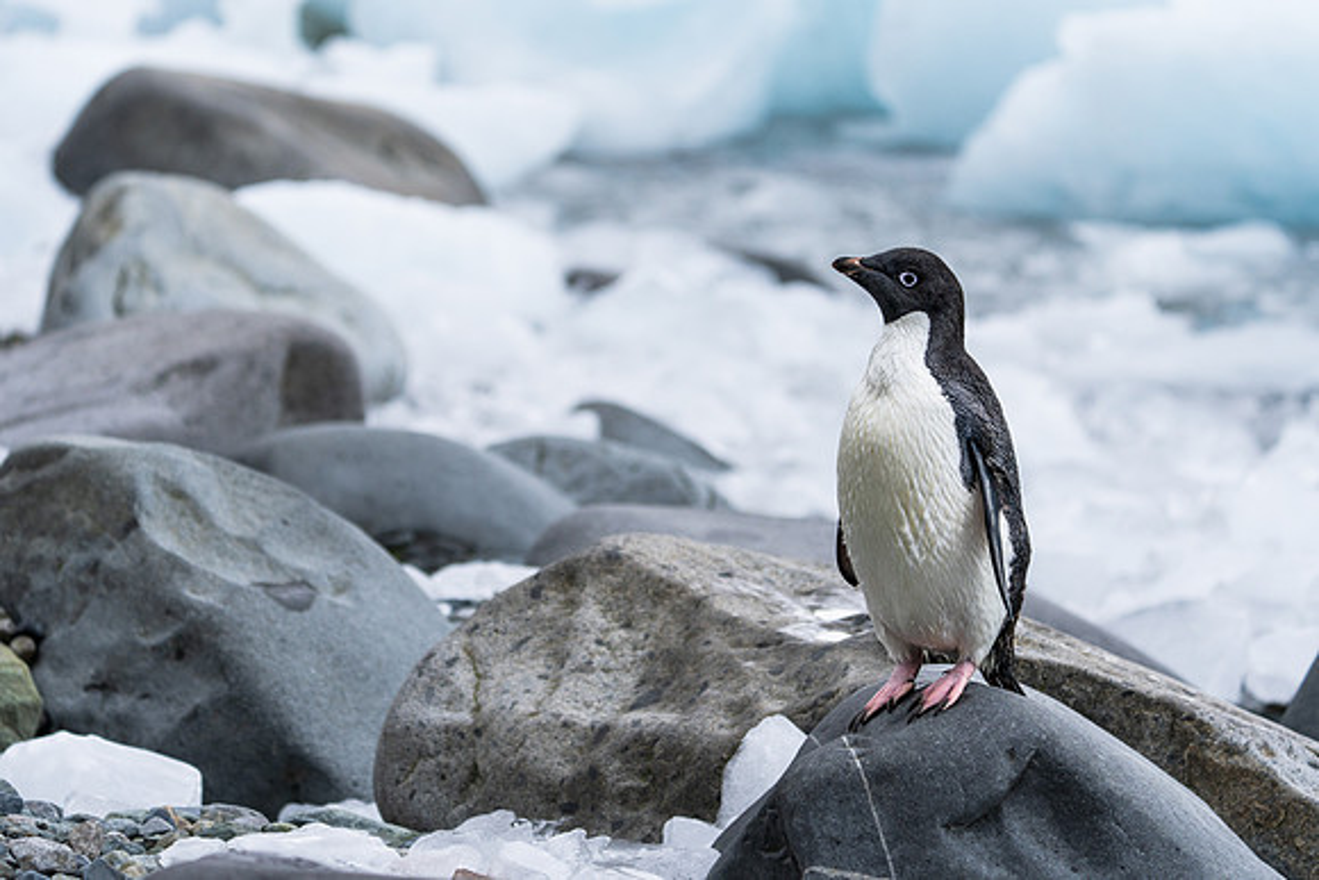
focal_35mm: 226
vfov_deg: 6.1
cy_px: 383
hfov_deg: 9.1
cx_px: 574
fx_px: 8283
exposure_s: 1/1000
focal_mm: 200
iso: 400
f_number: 6.3
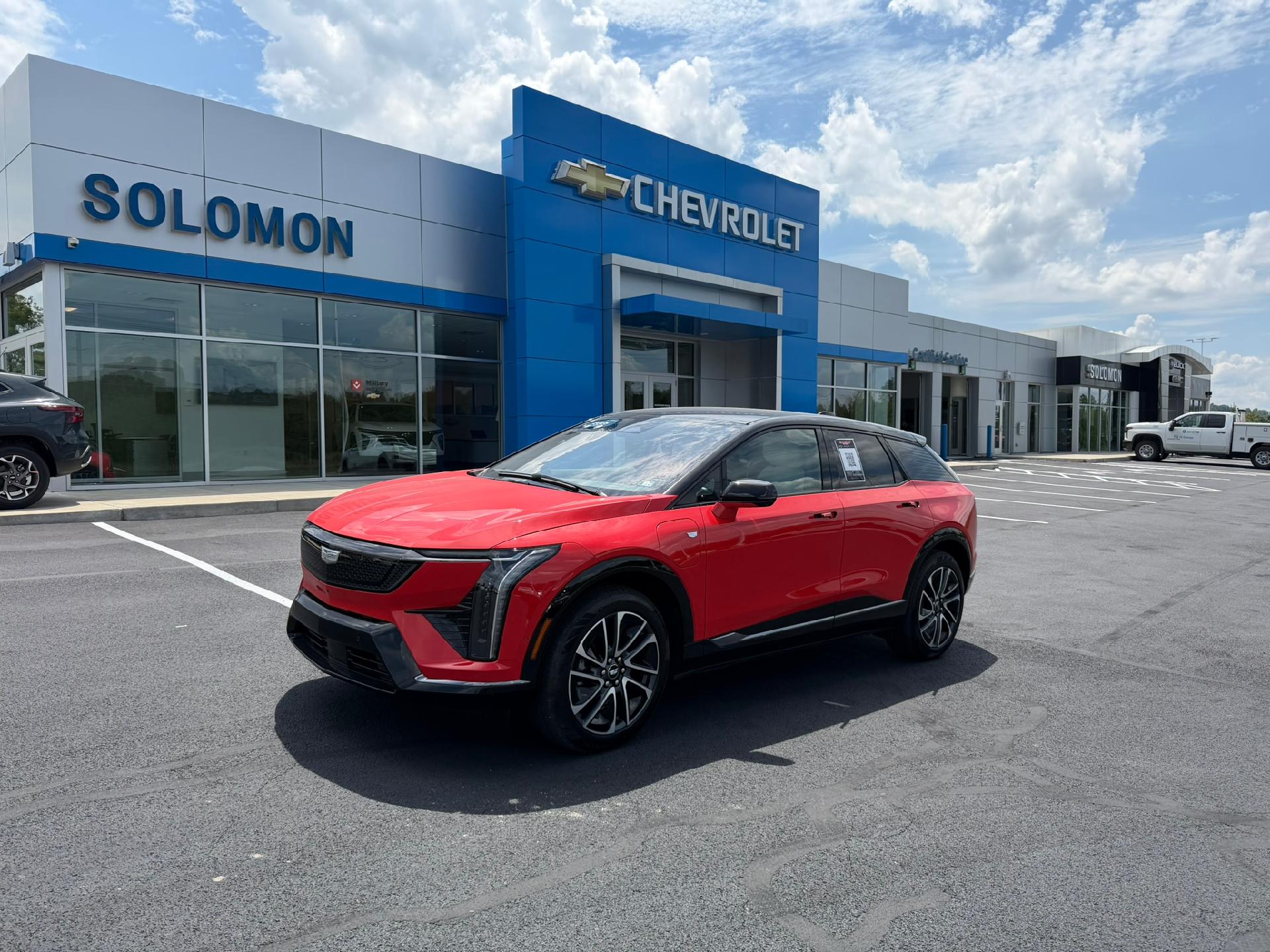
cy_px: 476
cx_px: 635
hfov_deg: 71.6
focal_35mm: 24
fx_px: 881
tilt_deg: -2.3
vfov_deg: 56.8
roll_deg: +0.4
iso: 100
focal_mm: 6.76
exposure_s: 1/5714
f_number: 1.78
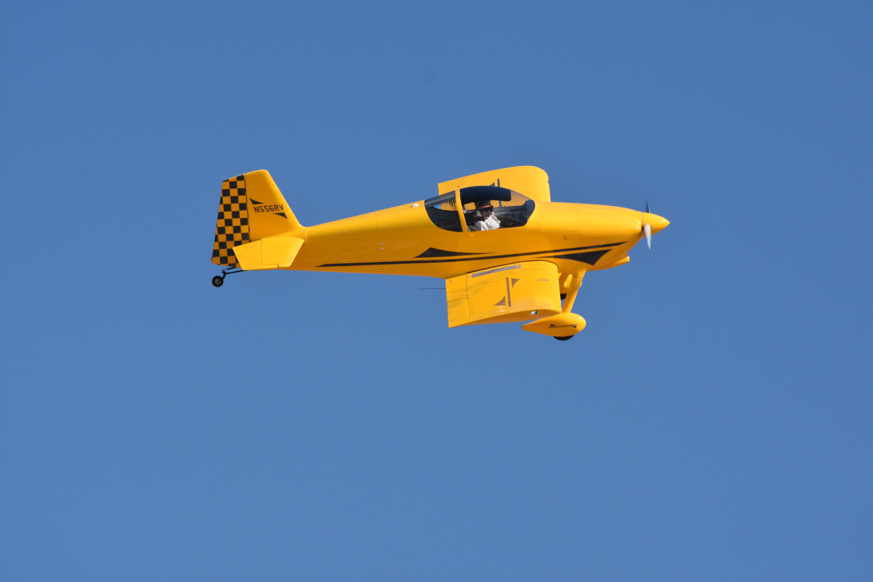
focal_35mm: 540
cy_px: 291
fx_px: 13094
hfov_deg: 3.8
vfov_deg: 2.5
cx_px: 436
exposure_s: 1/800
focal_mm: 360
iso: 800
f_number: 7.1
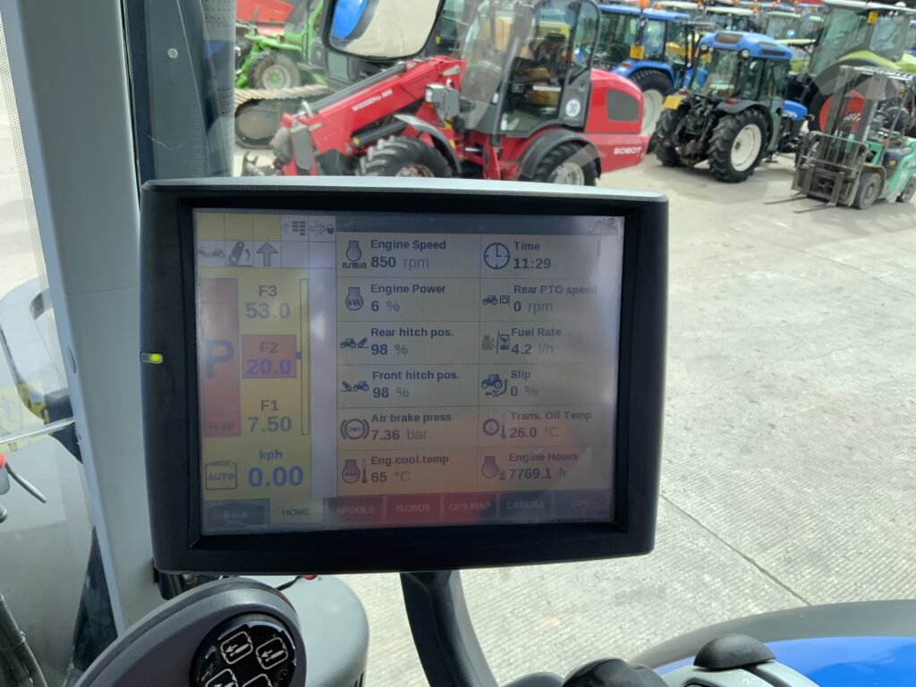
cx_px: 458
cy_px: 344
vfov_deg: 48.2
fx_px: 767
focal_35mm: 29
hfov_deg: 61.7
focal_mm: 3
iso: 16
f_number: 1.8
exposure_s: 1/504
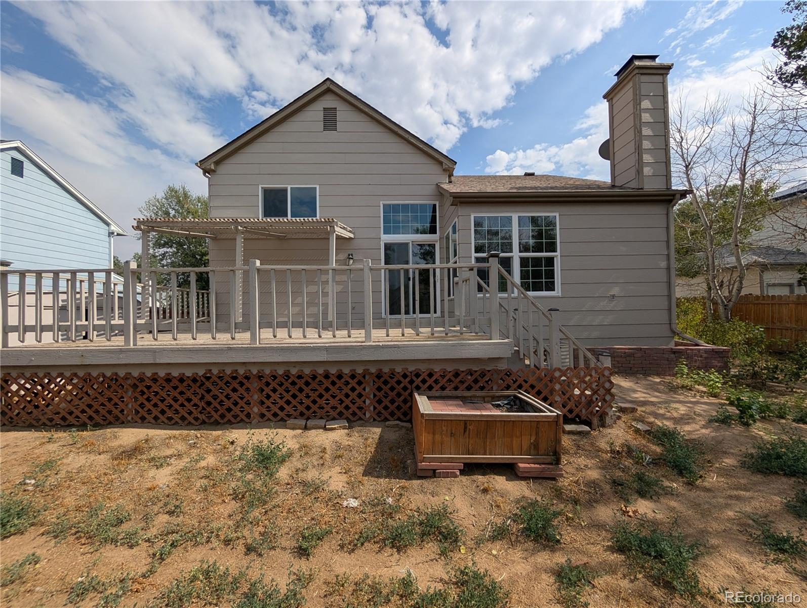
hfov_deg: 110.5
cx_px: 404
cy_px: 304
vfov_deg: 94.6
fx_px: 280
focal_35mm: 12
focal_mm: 2.02
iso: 52
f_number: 1.7
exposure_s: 1/4878
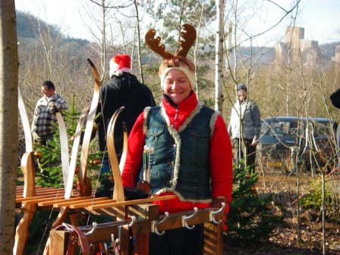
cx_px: 170
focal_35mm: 83
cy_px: 128
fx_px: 815
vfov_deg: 17.8
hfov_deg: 23.6
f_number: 3.9
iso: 64
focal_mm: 13.8
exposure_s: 1/125
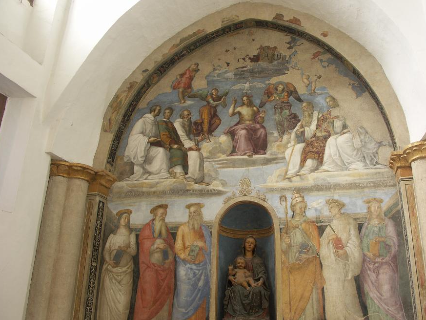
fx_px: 418
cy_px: 171
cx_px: 245
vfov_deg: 41.8
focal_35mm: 34
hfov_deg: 53.7
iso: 64
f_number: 2.8
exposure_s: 1/50
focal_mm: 7.55
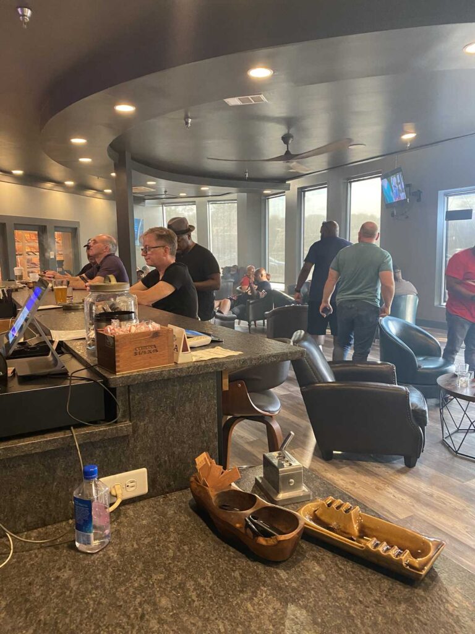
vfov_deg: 67.3
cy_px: 317
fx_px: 476
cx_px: 238
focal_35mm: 26
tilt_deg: -6.4
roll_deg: +2.3
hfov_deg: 53.1
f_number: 1.8
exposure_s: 1/40
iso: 400
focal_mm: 4.25
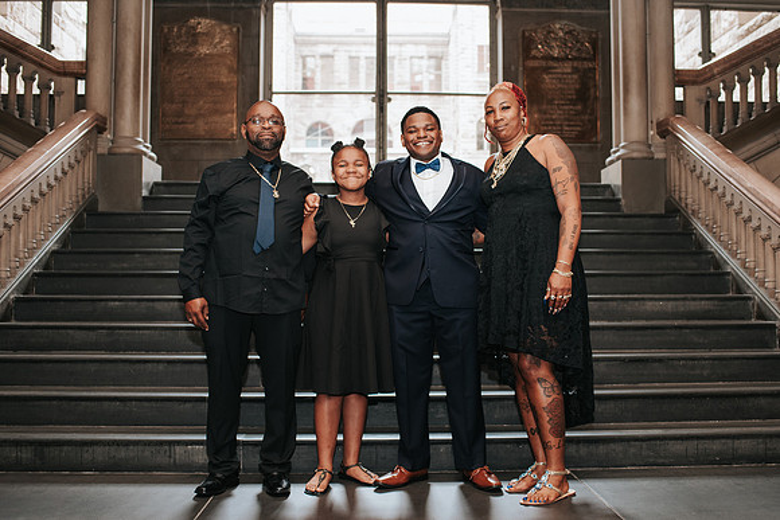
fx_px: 825
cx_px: 404
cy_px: 259
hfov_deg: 50.6
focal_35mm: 38
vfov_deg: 35.0
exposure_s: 1/125
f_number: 3.2
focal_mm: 35
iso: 1000
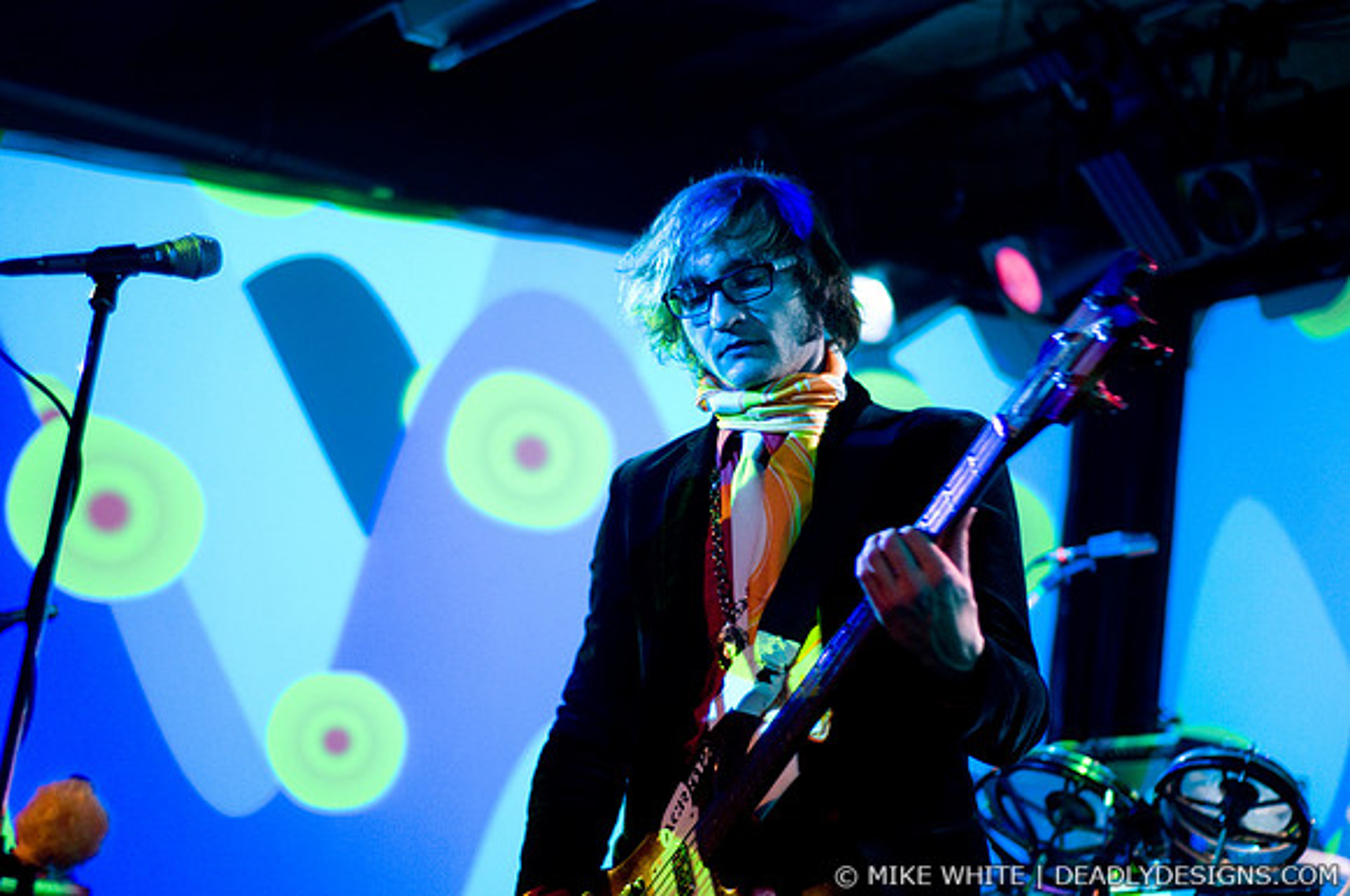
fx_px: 2809
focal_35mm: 75
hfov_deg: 27.0
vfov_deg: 18.1
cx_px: 675
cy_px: 448
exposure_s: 1/200
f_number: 1.8
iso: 1250
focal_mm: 50
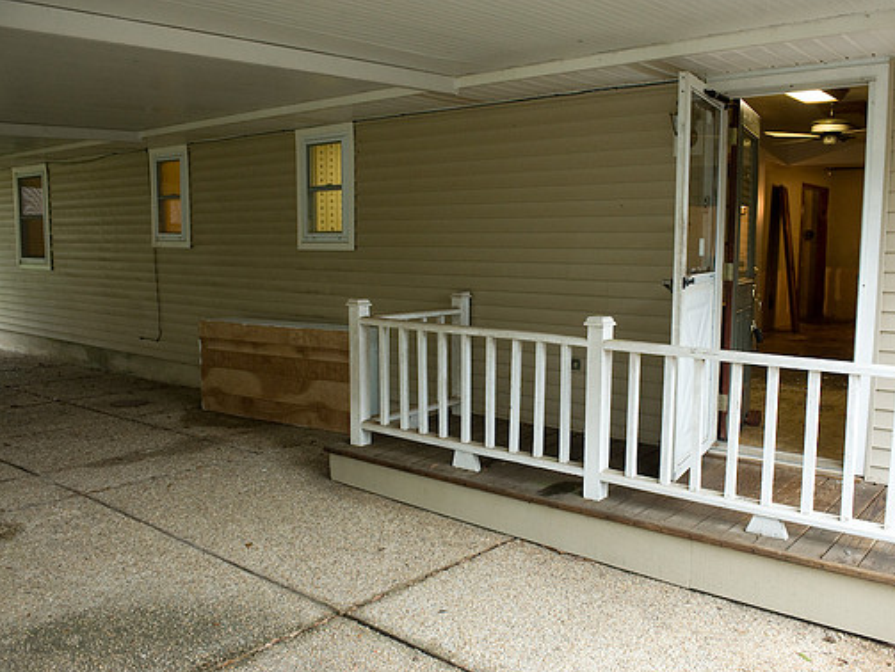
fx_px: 802
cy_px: 340
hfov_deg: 58.2
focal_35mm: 31
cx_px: 484
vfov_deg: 45.5
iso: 1250
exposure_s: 1/100
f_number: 4
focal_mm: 28
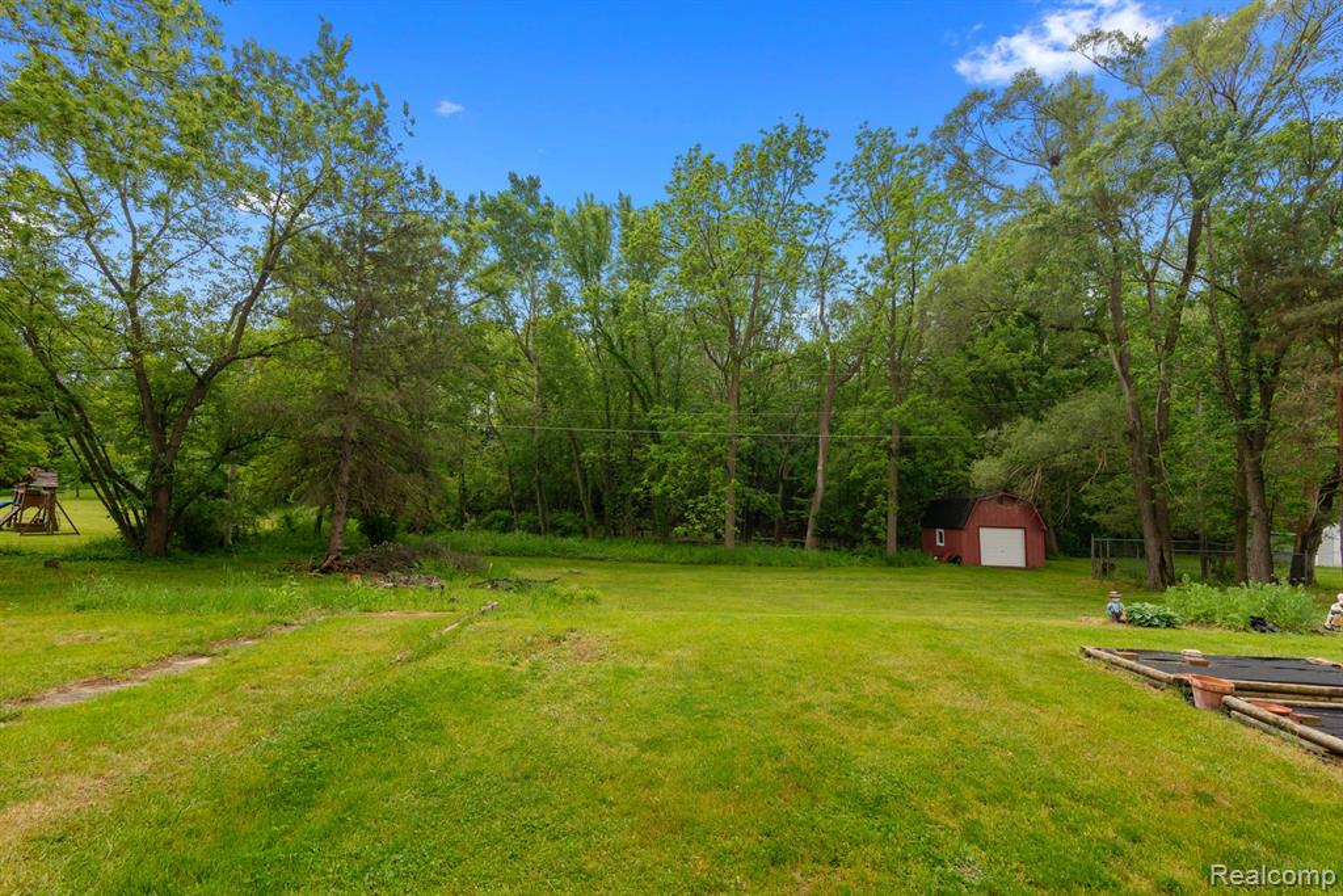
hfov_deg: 93.3
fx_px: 634
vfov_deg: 70.5
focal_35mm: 17
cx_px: 672
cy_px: 448
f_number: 9
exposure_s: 1/125
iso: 400
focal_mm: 17
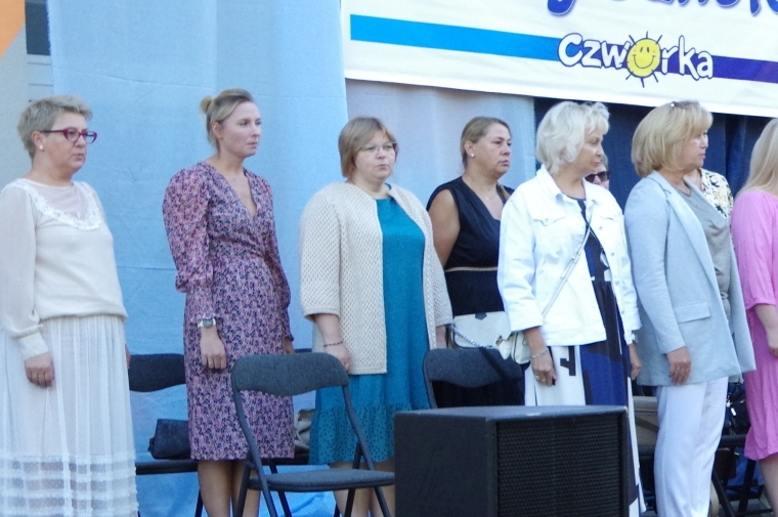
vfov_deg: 12.5
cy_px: 255
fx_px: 2353
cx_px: 918
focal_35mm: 109
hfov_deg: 17.9
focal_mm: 31
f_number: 8
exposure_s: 1/250
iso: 1600
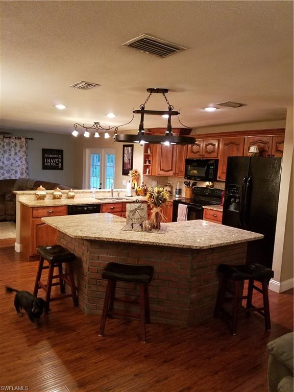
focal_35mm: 26
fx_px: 294
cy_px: 196
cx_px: 147
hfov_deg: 53.1
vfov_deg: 67.3
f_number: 1.7
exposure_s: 1/15
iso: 200
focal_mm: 4.2
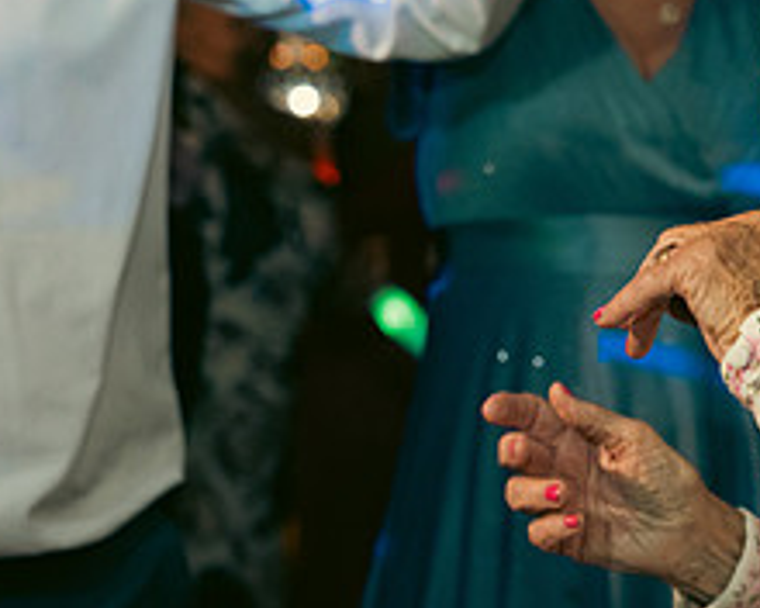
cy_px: 368
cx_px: 674
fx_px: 2722
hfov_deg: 15.7
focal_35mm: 121
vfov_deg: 12.7
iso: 2500
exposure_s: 1/160
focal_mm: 49
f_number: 3.5
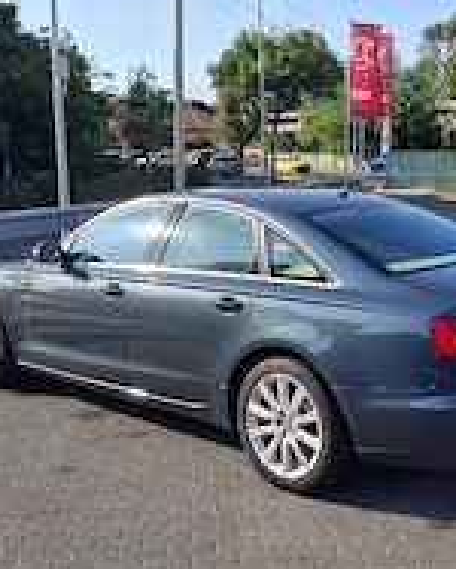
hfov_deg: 31.4
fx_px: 808
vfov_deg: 38.7
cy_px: 268
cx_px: 283
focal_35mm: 48
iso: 50
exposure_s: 1/1000
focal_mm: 5.54
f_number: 1.8
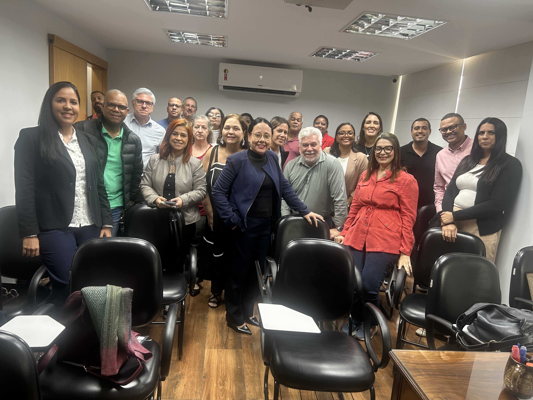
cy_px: 200
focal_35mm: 26
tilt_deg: -10.8
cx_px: 266
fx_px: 400
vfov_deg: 53.1
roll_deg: -4.2
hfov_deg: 67.3
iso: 100
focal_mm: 5.7
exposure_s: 1/60
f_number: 1.5
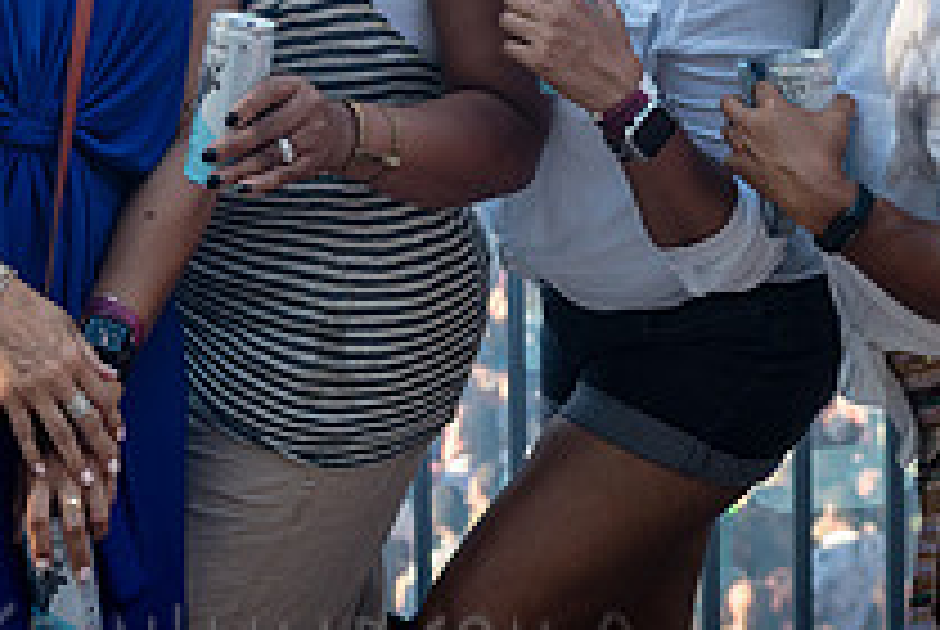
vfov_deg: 13.8
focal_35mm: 97
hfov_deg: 20.9
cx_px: 328
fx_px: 2536
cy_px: -110
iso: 1000
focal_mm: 35
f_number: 4
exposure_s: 1/320
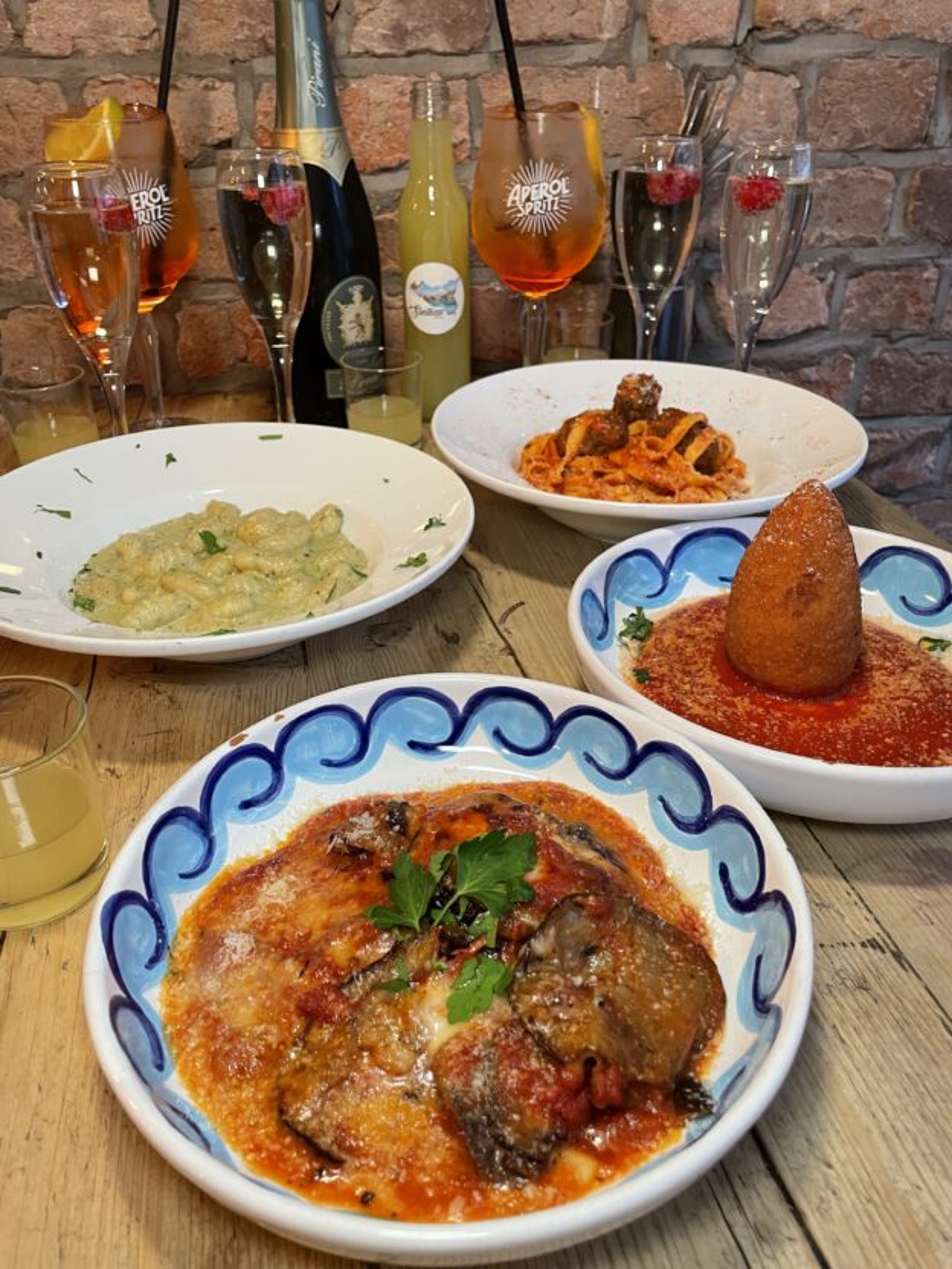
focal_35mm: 26
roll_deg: +0.4
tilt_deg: -31.6
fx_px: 953
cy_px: 634
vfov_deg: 67.3
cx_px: 476
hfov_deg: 53.1
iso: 160
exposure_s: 1/52
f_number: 1.6
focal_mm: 4.2
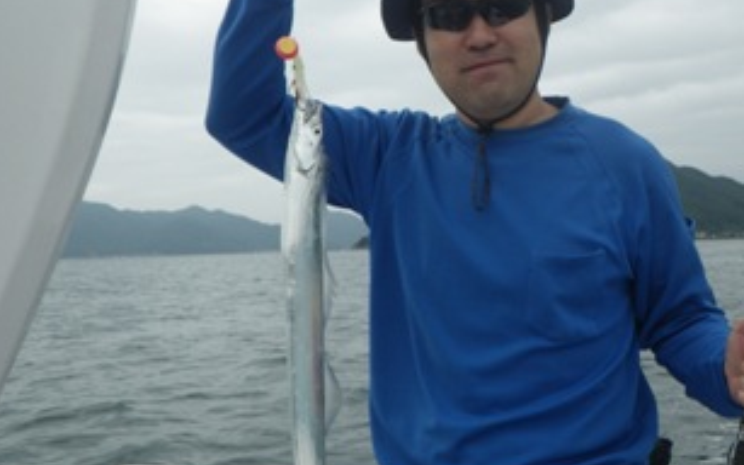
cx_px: 470
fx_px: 953
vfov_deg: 27.3
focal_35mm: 47
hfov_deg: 42.3
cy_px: 157
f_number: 4.6
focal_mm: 6.1
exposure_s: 1/250
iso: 80
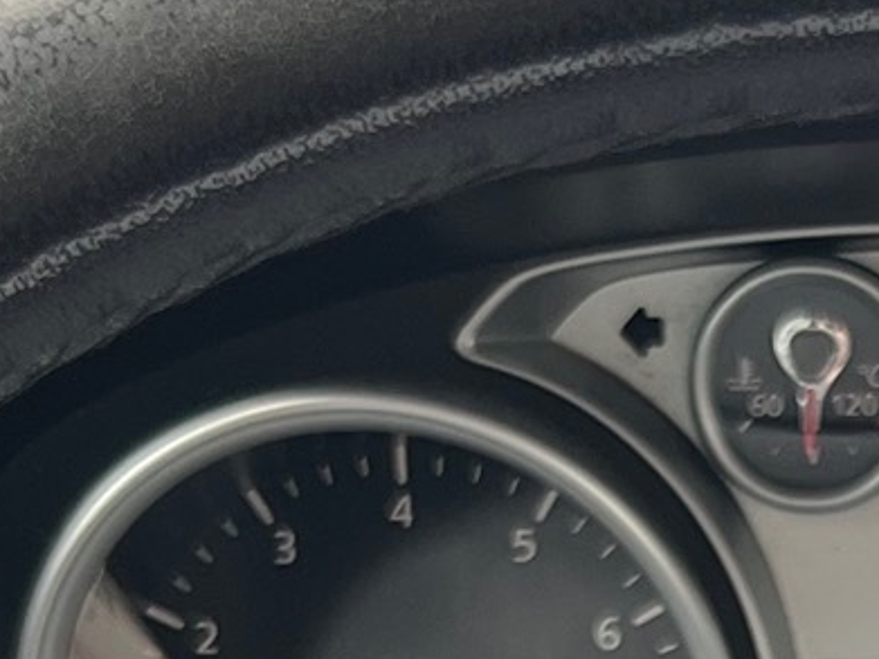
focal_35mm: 134
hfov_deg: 14.4
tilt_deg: -26.9
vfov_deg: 10.3
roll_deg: +0.1
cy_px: 1273
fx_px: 3402
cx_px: 940
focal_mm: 5.1
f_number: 1.6
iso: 40
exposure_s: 1/121
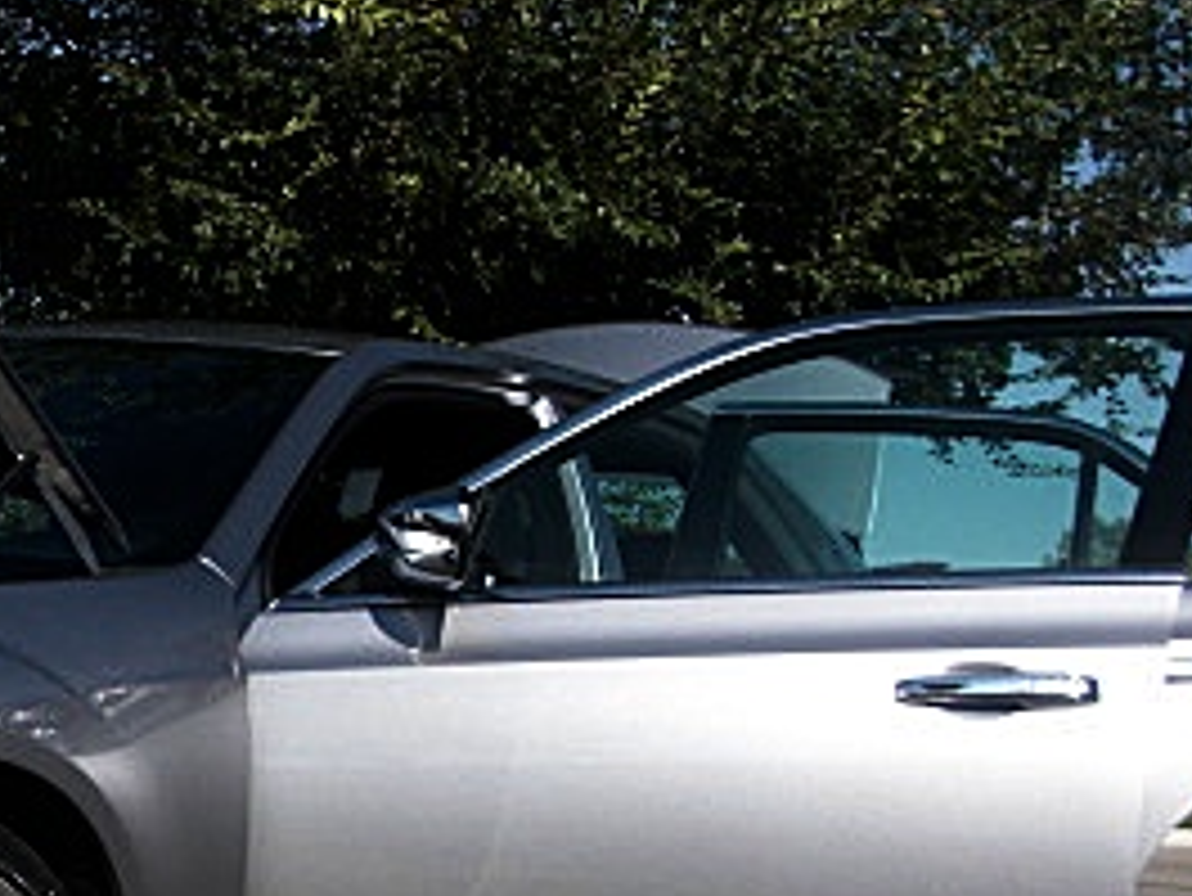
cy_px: 702
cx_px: -45
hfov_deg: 21.6
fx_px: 2997
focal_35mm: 87
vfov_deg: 16.9
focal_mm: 6.3
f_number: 2.8
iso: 50
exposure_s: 1/800
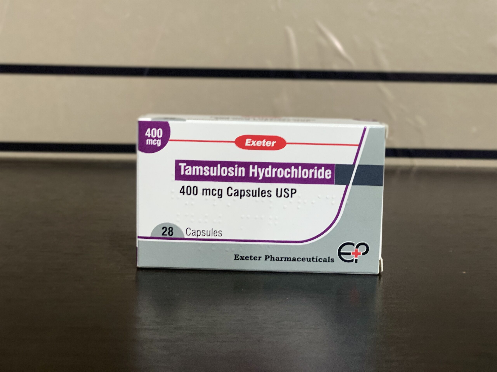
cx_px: 248
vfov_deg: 28.0
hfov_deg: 36.8
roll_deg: -1.9
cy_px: 186
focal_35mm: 52
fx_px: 747
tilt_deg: -8.5
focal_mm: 6
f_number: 2
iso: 250
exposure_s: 1/40
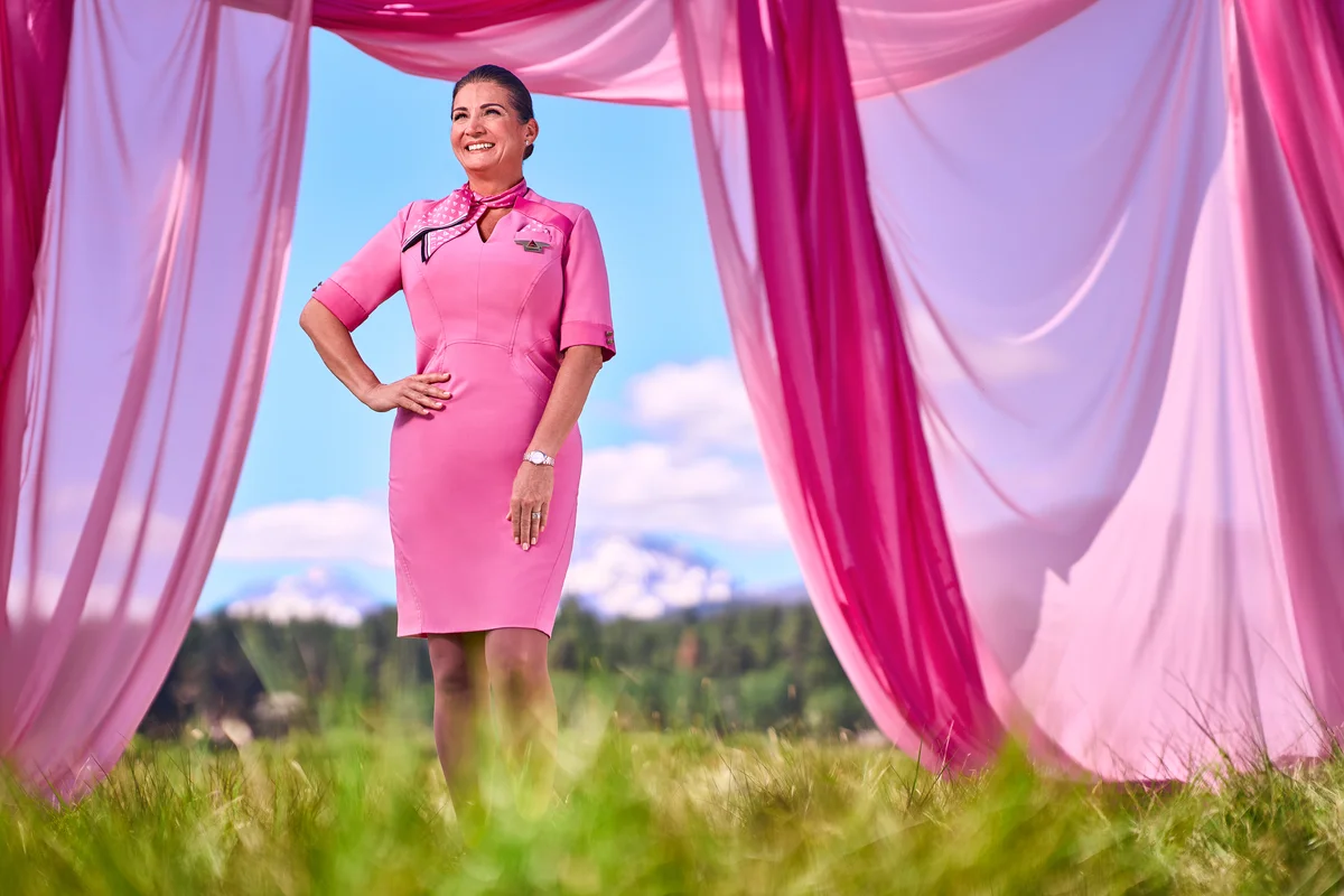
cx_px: 672
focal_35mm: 85
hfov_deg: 23.9
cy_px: 448
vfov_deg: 16.1
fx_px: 3173
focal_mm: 85
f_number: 1.8
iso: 200
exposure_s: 1/6400
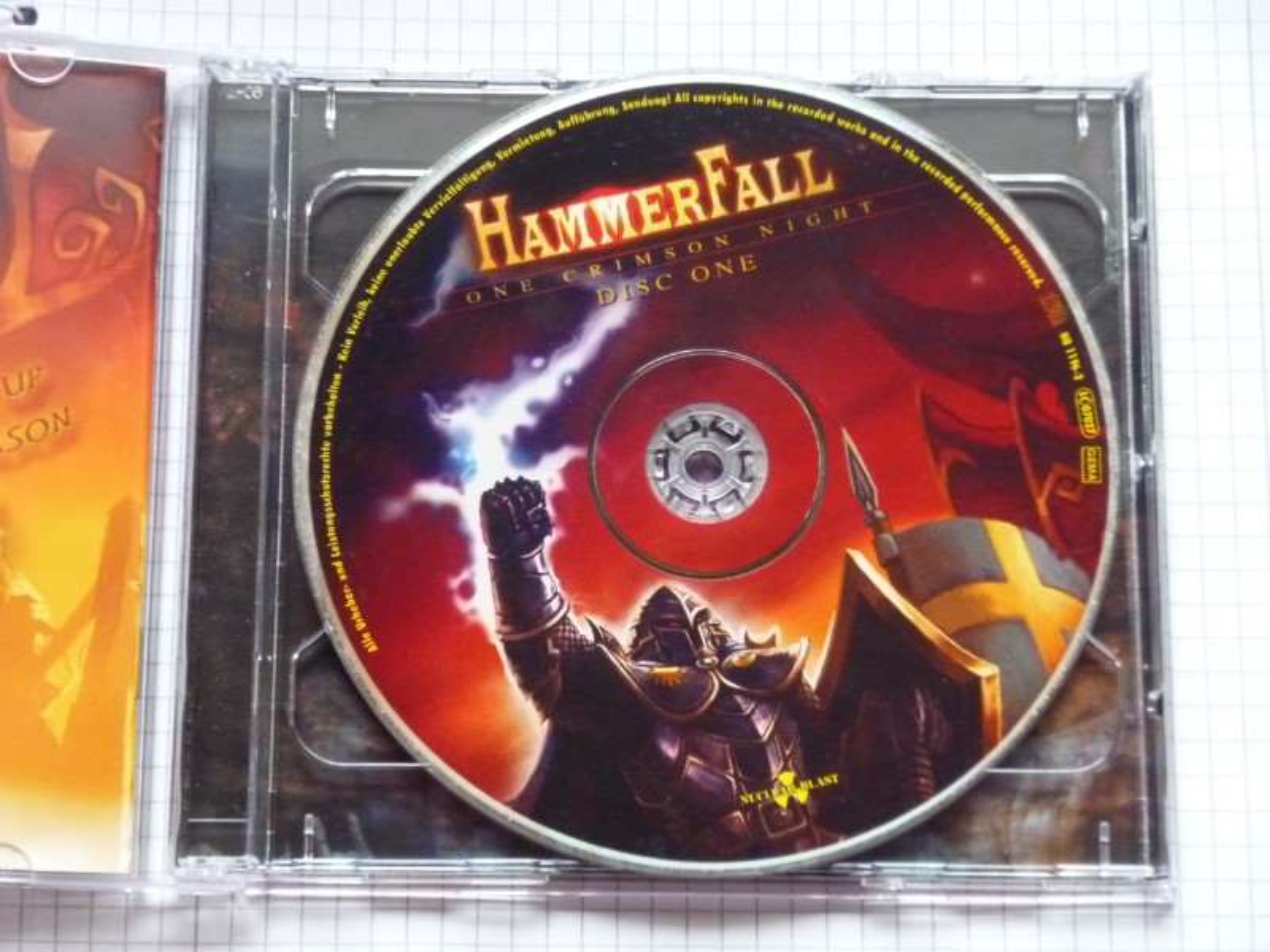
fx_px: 2972
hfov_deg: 24.1
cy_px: 476
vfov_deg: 18.2
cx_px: 635
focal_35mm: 81
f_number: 5
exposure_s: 1/13
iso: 1000
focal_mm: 14.5
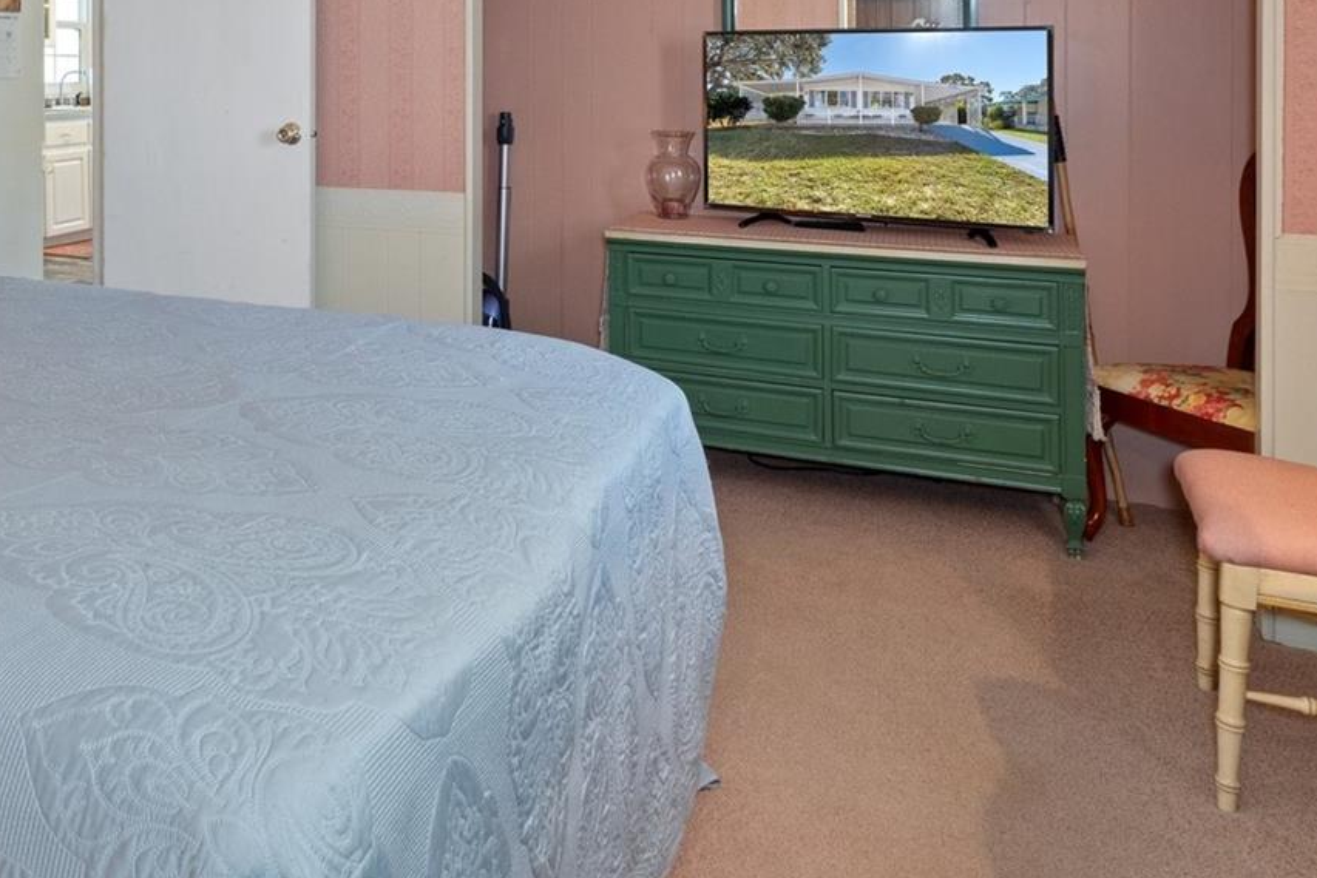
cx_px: 327
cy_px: 99
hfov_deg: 57.3
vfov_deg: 39.5
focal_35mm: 31
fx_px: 1132
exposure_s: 2.5
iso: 640
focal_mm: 11
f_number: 8
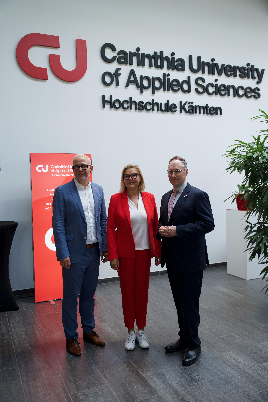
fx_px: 346
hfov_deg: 42.3
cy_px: 201
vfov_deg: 60.3
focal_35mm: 31
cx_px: 134
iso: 320
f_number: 2.8
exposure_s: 1/160
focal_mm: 31
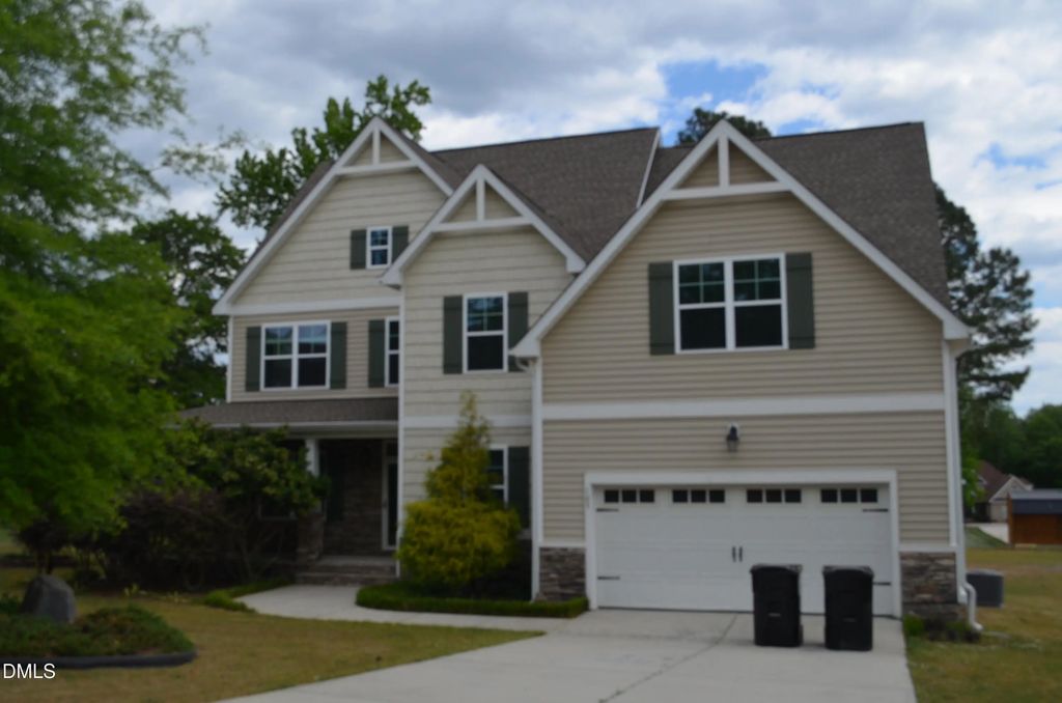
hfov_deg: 53.2
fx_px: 1060
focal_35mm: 36
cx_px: 531
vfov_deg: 36.7
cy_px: 352
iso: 400
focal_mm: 24
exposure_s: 1/1600
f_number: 6.3
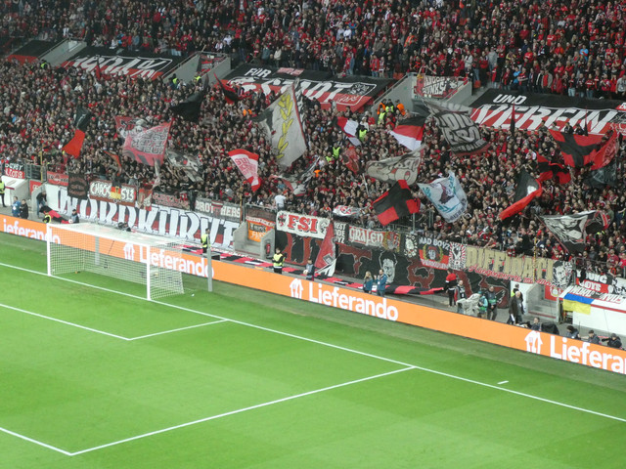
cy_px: 234
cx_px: 313
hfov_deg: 20.0
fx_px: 1772
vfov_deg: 15.1
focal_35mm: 98
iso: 800
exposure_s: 1/80
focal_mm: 17.5
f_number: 5
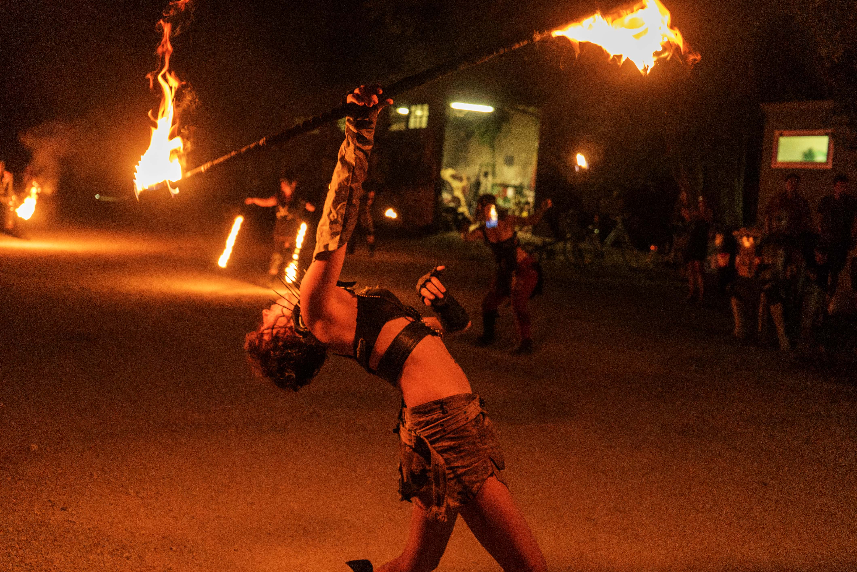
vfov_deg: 35.1
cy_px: 286
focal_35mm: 38
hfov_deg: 50.7
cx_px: 428
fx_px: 905
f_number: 4
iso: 8000
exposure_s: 1/160
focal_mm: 38
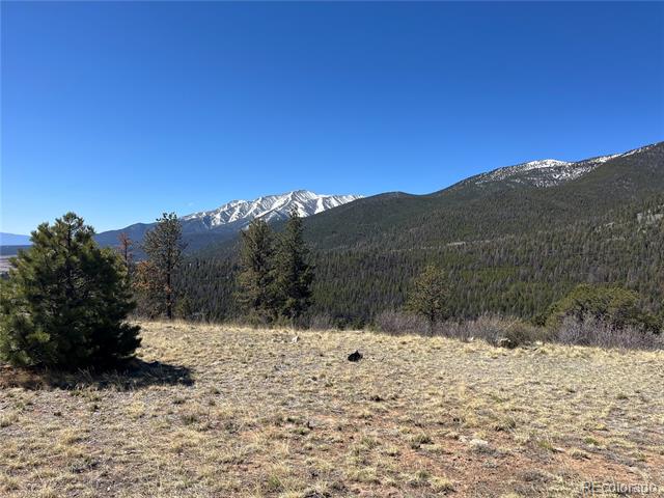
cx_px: 332
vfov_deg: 53.1
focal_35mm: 26
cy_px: 249
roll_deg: -1.9
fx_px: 499
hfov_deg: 67.3
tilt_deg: -0.8
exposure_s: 1/3135
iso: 50
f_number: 1.6
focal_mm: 5.1
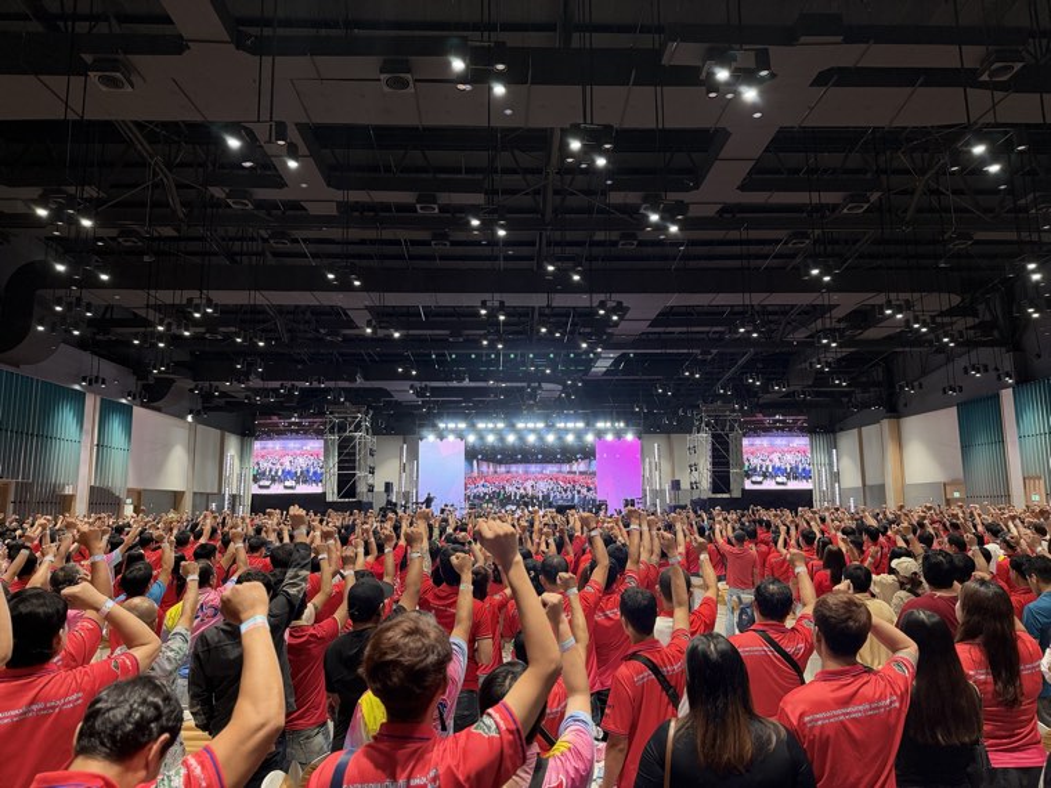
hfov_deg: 71.6
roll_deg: +1.2
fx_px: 729
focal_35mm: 24
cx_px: 526
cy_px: 394
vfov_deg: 56.8
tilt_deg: +7.6
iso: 200
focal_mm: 6.76
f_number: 1.78
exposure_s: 1/100
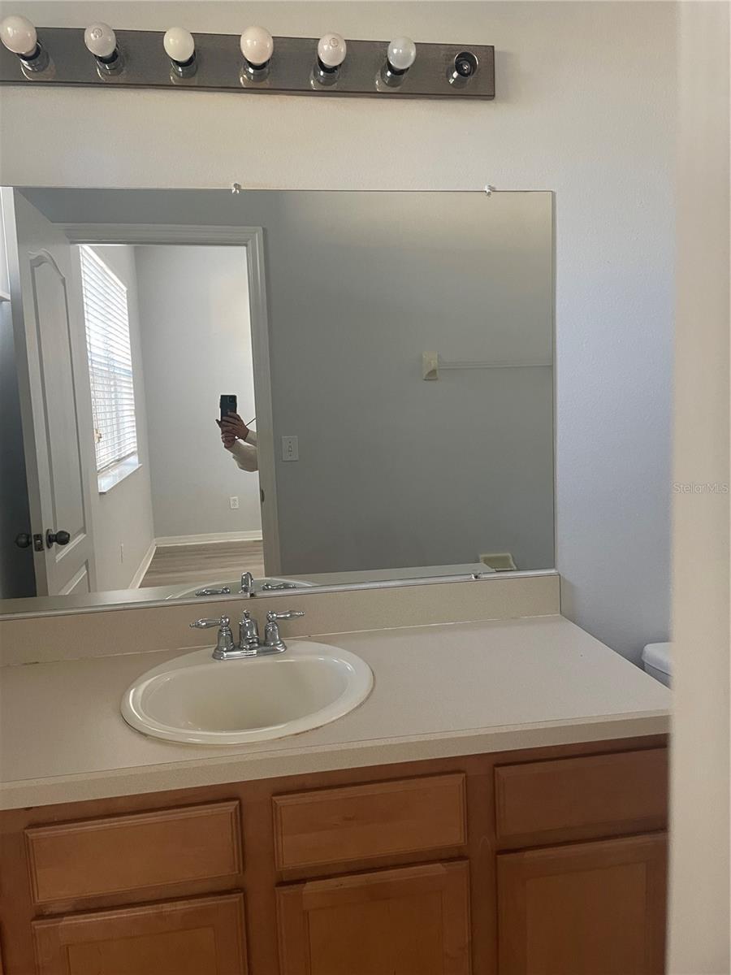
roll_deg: +3.1
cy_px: 488
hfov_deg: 53.1
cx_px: 366
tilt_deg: -7.1
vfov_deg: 67.3
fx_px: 732
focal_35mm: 26
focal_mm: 4.2
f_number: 1.6
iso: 200
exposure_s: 1/60
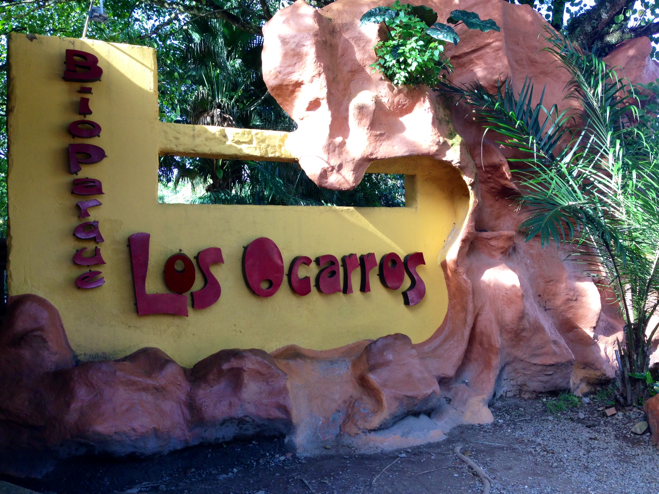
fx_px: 628
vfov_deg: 42.9
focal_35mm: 33
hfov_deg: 55.4
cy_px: 247
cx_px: 330
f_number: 2.4
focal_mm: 4.12
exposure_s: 1/120
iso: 80
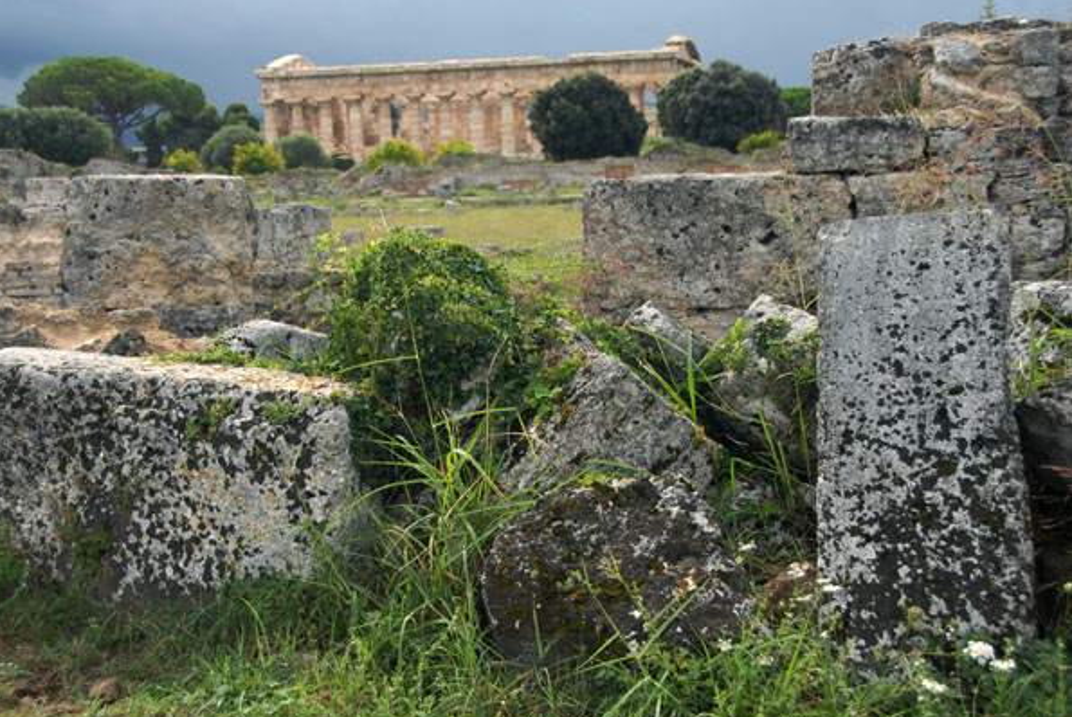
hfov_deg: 39.6
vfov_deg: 27.1
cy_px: 367
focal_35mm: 50
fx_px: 1490
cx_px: 515
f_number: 5
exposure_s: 1/160
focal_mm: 32
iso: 200
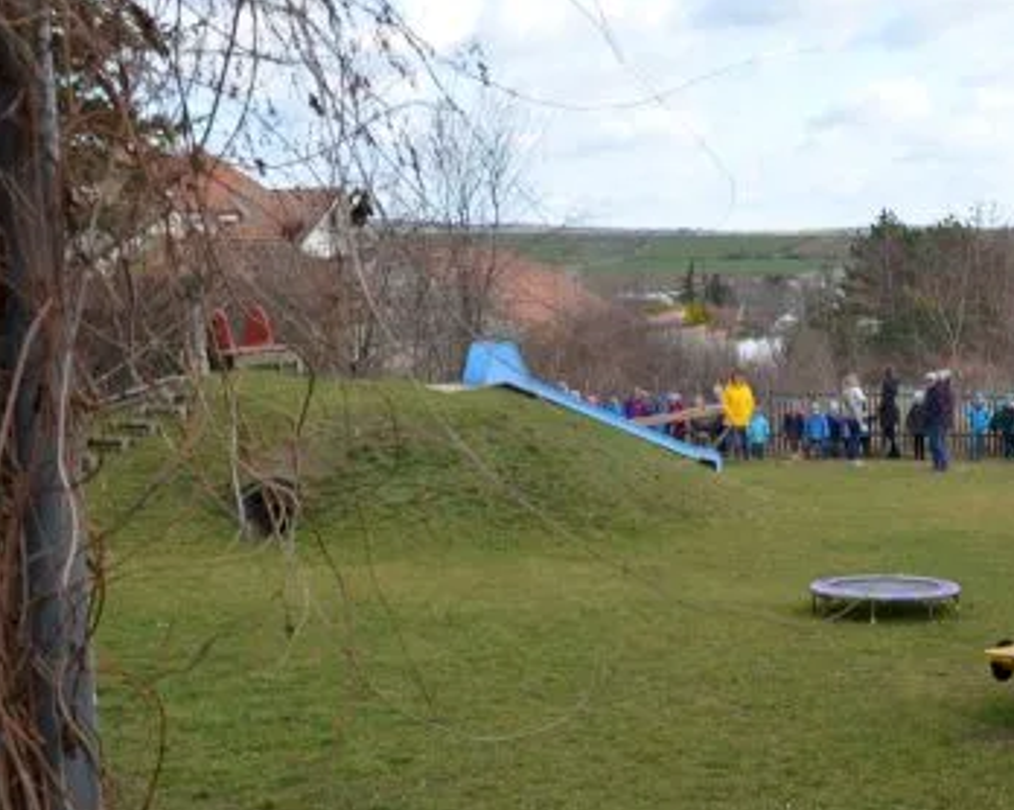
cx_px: 930
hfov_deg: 28.8
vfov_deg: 24.2
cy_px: 411
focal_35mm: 63
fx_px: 1890
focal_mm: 24
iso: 200
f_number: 8
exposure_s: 1/250
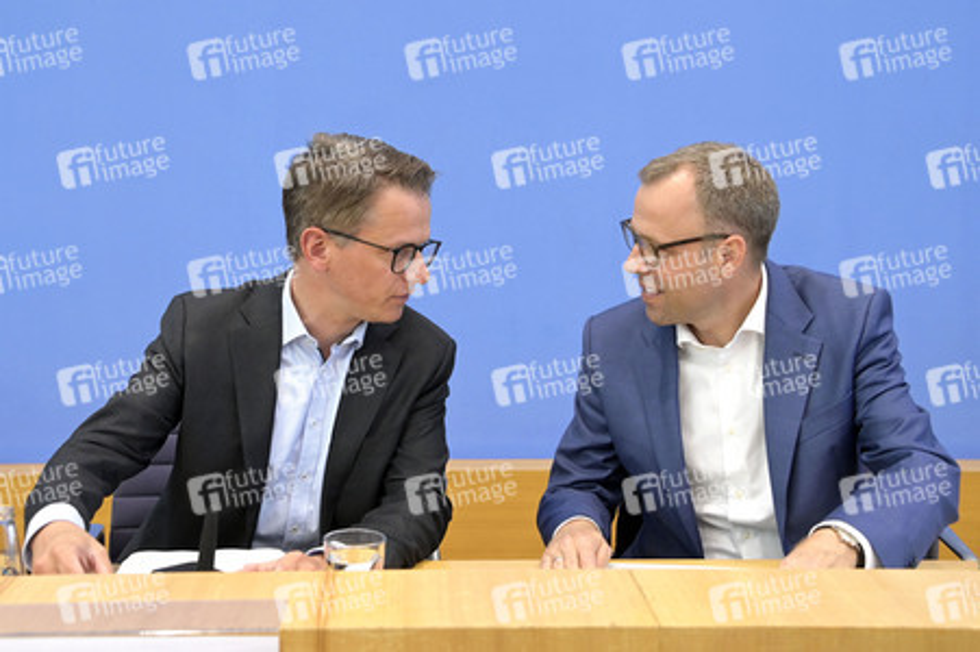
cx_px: 490
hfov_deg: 43.6
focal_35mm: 45
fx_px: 1224
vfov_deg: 29.8
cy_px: 326
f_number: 5.6
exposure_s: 1/400
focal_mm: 45
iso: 4000
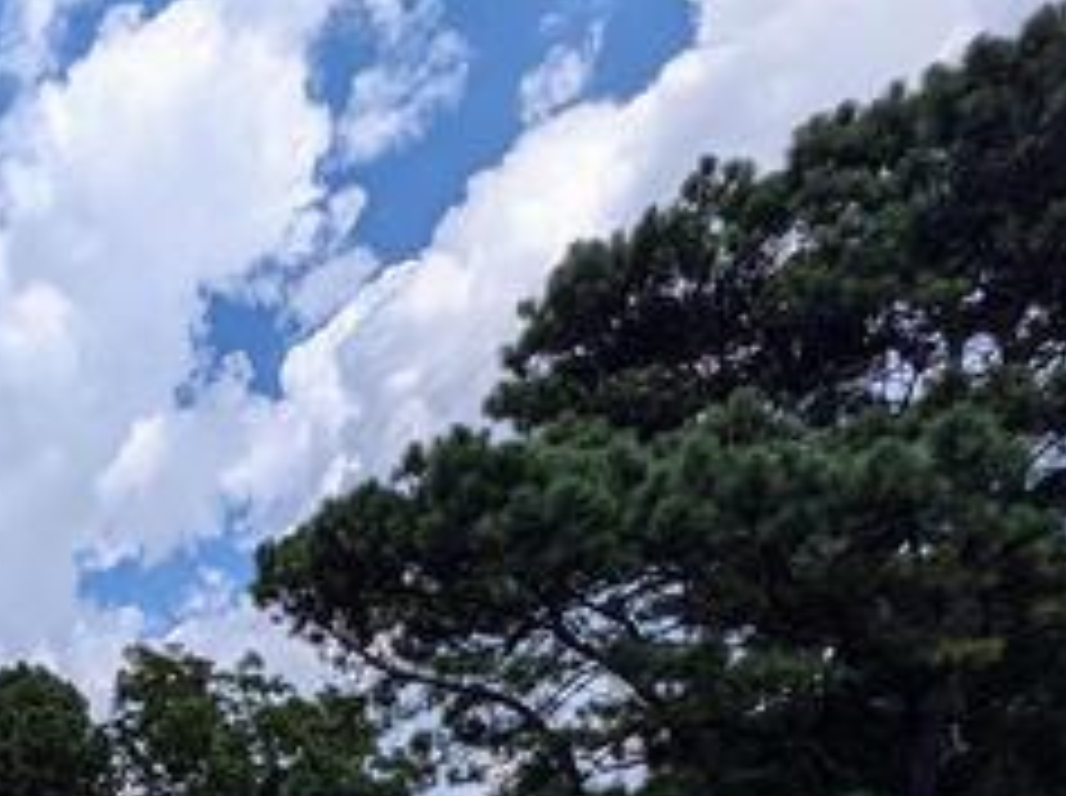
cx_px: -229
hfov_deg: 34.1
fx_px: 1353
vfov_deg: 25.8
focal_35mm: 44
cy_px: 1142
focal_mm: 1.95
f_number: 2.2
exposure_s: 1/2398
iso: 49
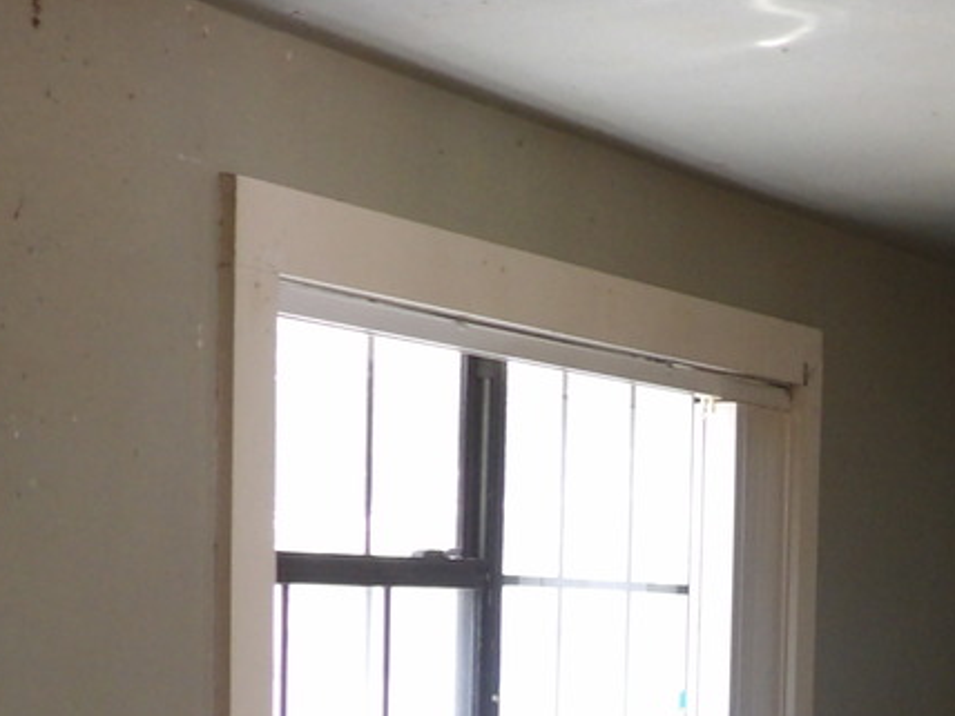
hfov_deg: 16.8
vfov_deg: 13.0
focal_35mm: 111
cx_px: 1218
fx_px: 3062
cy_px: 877
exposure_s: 1/29
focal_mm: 5.9
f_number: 3.6
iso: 200
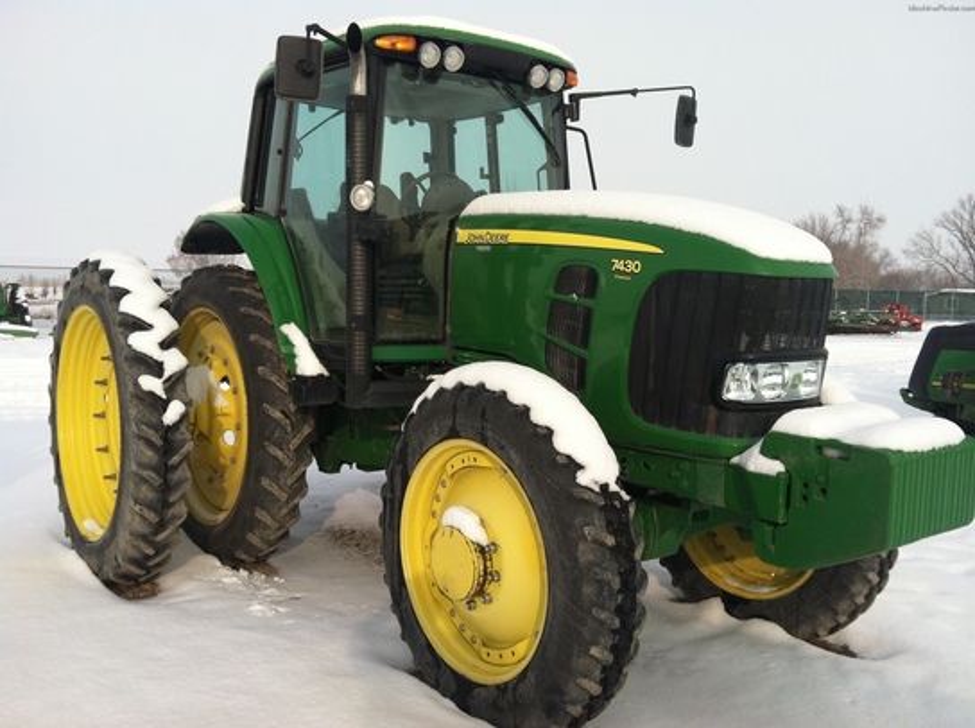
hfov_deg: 52.7
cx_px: 488
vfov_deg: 40.6
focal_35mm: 35
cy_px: 364
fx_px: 984
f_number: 2.8
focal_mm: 3.85
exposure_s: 1/1487
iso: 80
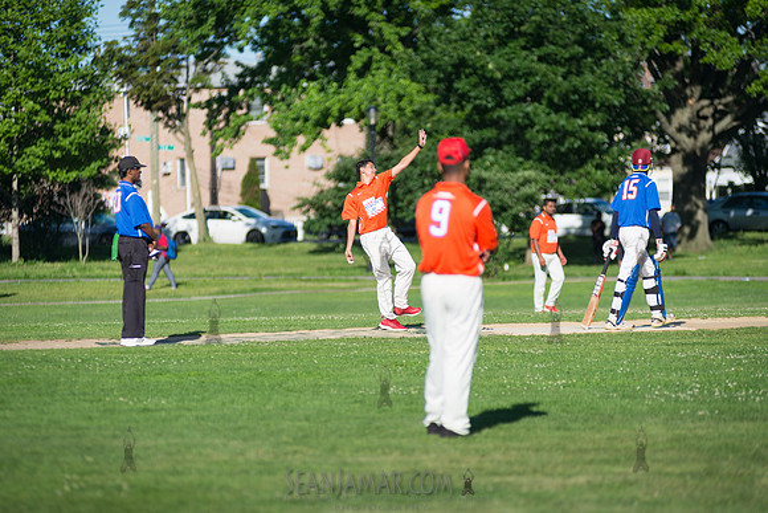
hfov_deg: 10.3
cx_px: 384
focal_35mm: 200
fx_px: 4267
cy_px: 256
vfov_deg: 6.9
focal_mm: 200
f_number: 2.8
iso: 200
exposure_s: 1/3200
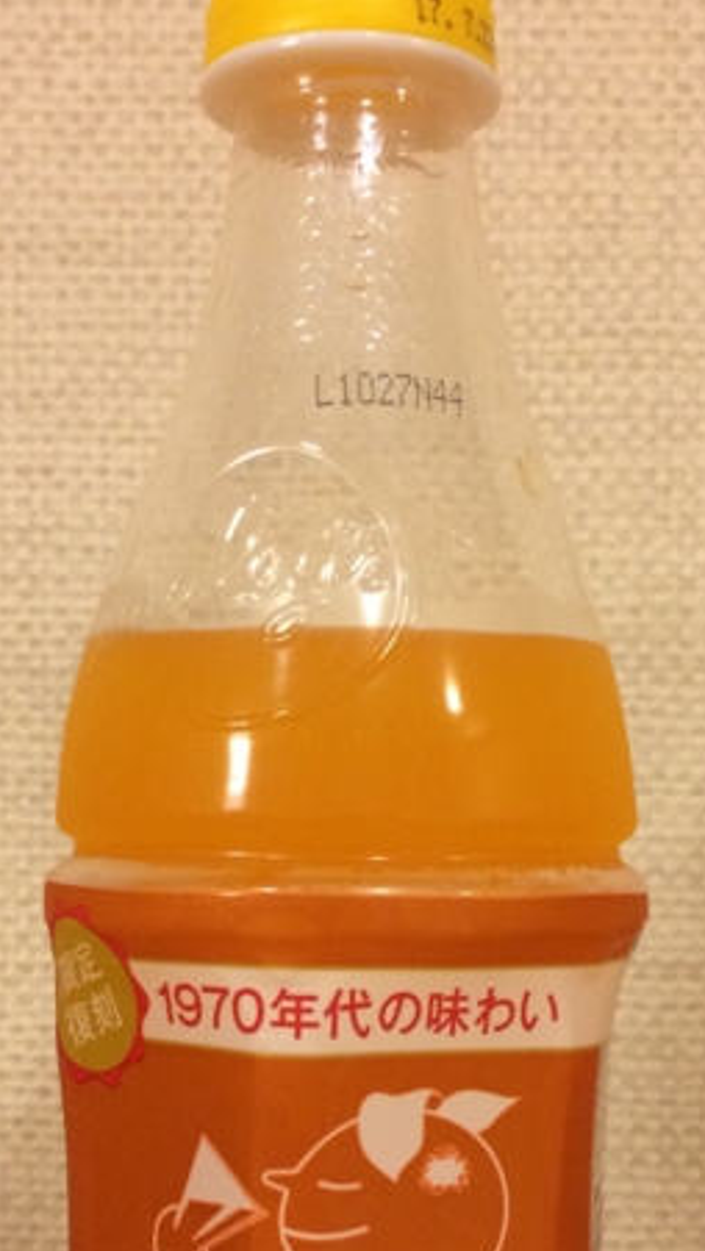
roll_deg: +1.3
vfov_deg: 36.5
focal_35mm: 56
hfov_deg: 21.5
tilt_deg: -5.1
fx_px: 1859
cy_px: 907
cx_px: 355
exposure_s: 1/33
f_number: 2.2
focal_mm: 4.15
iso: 250
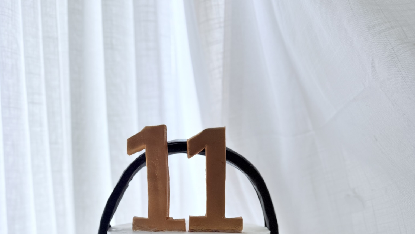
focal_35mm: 35
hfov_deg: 56.6
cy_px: 256
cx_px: 207
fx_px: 385
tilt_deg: -10.2
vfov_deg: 30.3
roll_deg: -0.4
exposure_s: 1/121
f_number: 1.78
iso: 160
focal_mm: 6.76
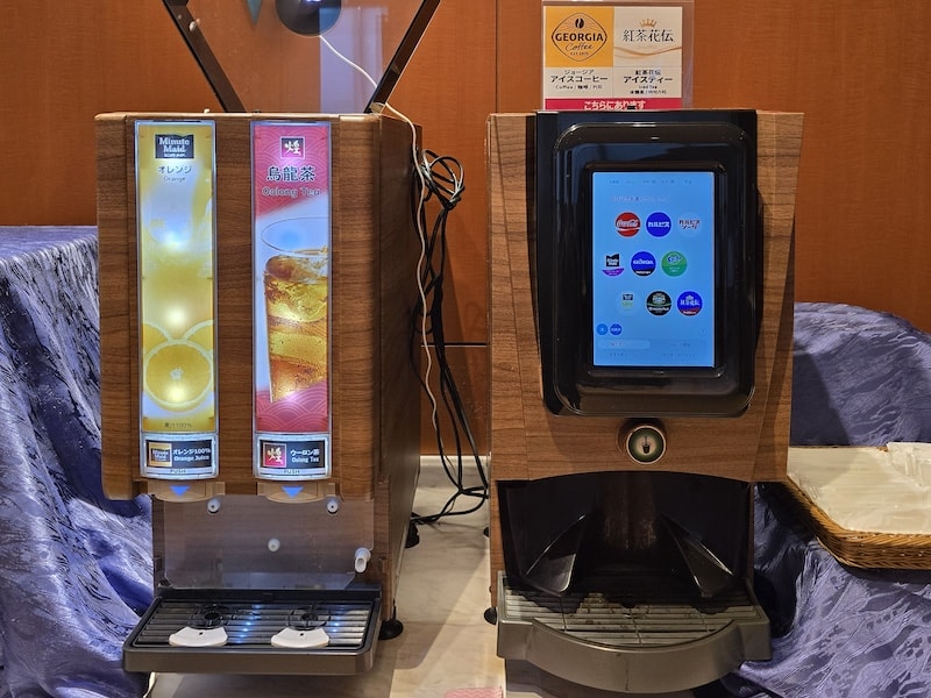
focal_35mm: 23
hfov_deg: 73.9
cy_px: 349
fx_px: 619
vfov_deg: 58.9
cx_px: 466
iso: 250
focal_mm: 6.3
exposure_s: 1/120
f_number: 1.7
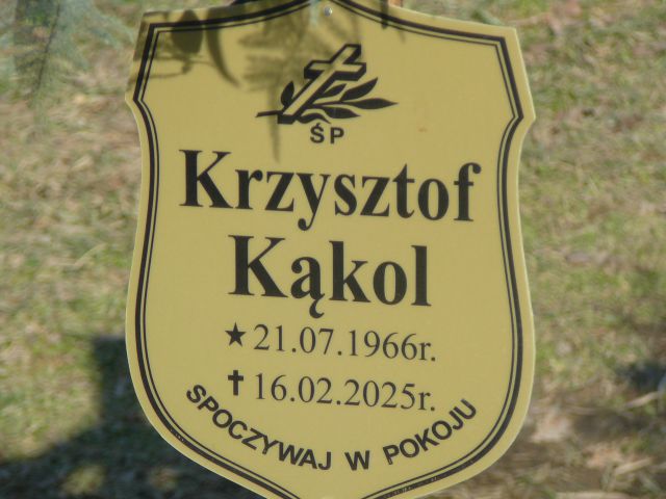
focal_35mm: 229
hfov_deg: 8.6
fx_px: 4406
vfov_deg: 6.5
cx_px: 333
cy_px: 250
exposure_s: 1/500
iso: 80
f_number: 4.1
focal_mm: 34.1
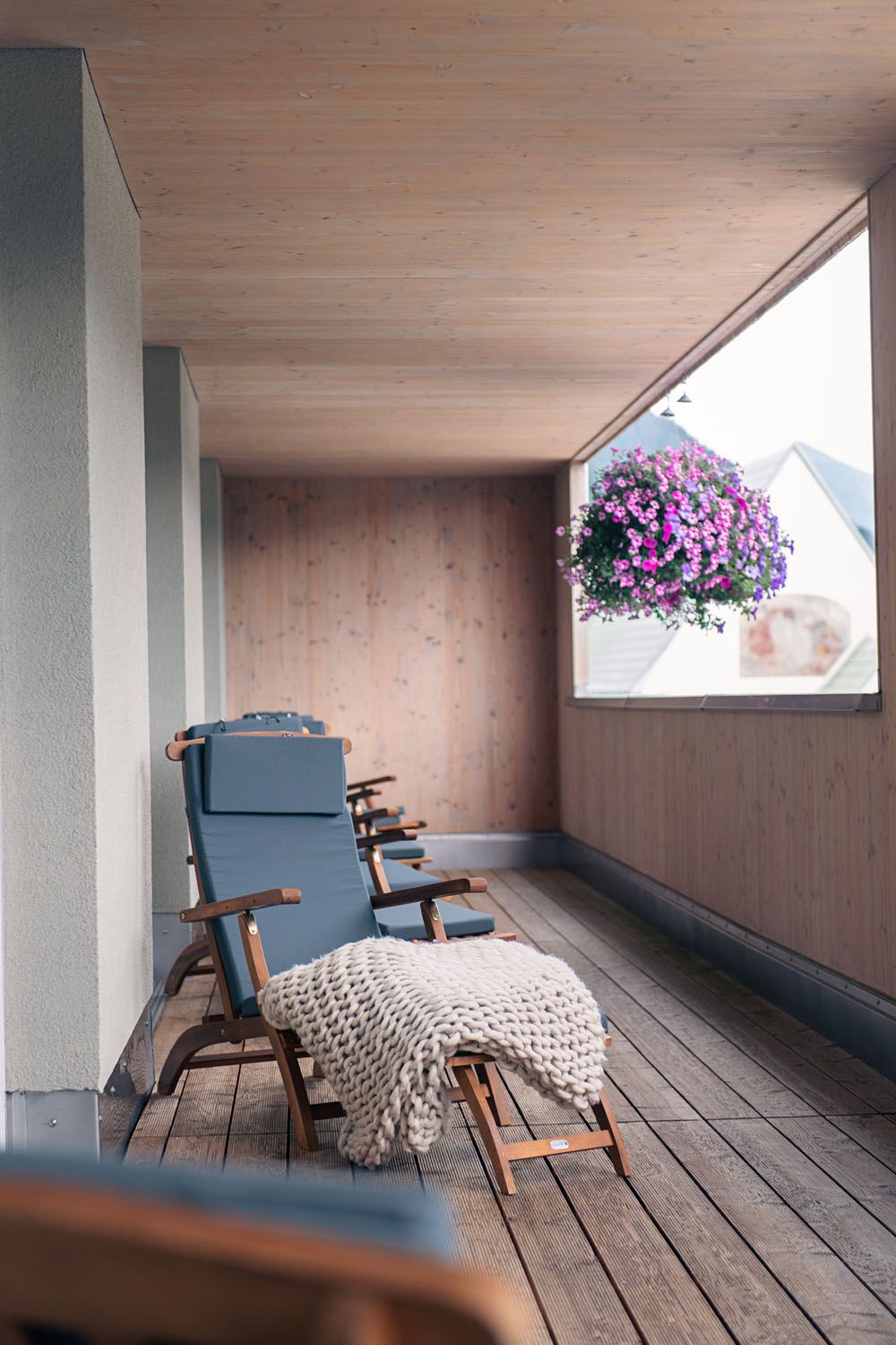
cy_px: 672
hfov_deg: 21.9
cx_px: 448
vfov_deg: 32.4
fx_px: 2314
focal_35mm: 62
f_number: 3.5
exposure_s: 1/160
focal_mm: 62
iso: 160
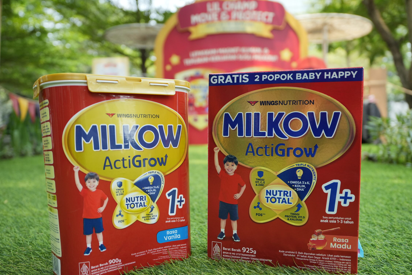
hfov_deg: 57.2
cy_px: 156
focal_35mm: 33
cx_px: 217
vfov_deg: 39.9
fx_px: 378
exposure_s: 1/800
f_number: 4
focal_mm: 29
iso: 1000
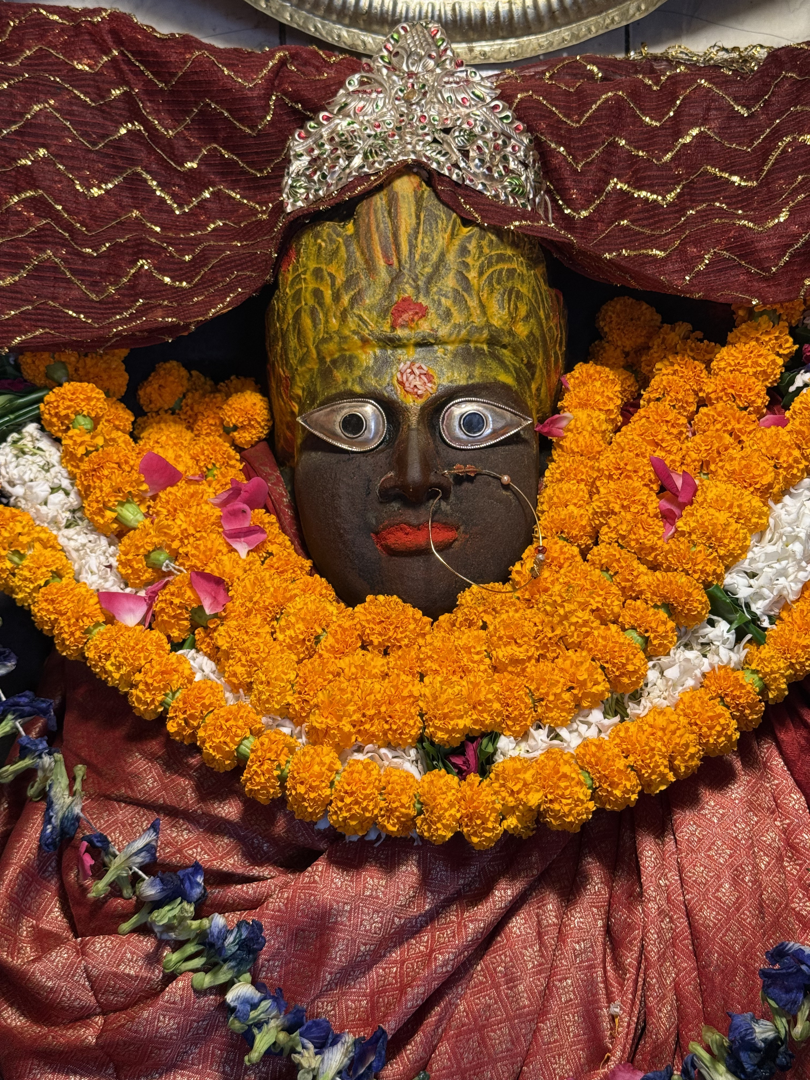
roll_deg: -0.2
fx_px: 1498
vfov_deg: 39.7
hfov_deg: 30.3
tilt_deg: +0.9
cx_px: 405
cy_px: 540
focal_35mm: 48
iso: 80
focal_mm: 6.76
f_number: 1.78
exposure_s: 1/50
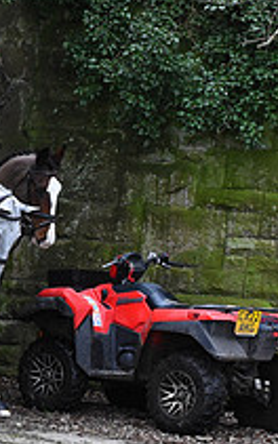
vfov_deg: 10.7
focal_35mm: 196
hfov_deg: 6.4
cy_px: 128
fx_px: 2374
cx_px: -331
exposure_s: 1/1250
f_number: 5.6
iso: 5000
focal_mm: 70
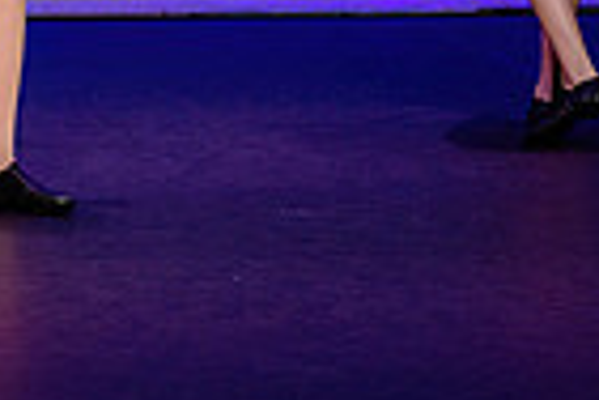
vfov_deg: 2.2
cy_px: -426
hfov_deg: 3.2
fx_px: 10582
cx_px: -274
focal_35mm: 636
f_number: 2.8
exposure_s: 1/500
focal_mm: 120
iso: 1250
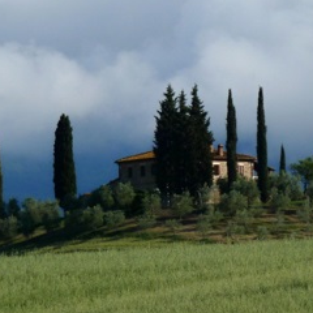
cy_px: 68
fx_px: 6404
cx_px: 205
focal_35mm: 626
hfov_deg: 2.8
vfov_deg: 2.8
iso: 100
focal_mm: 47.7
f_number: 5.6
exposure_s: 1/500
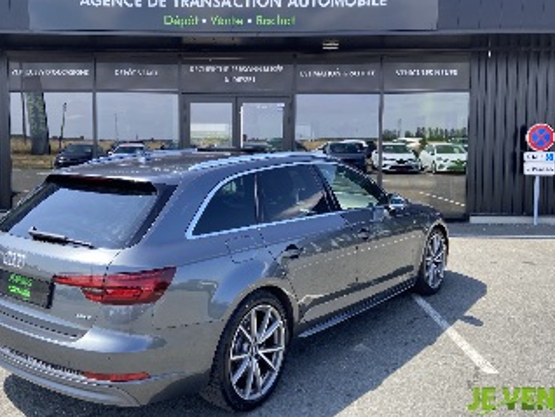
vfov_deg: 41.8
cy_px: 181
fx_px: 546
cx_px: 239
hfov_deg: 53.7
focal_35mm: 34
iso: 32
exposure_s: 1/685
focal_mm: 4.25
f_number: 1.8
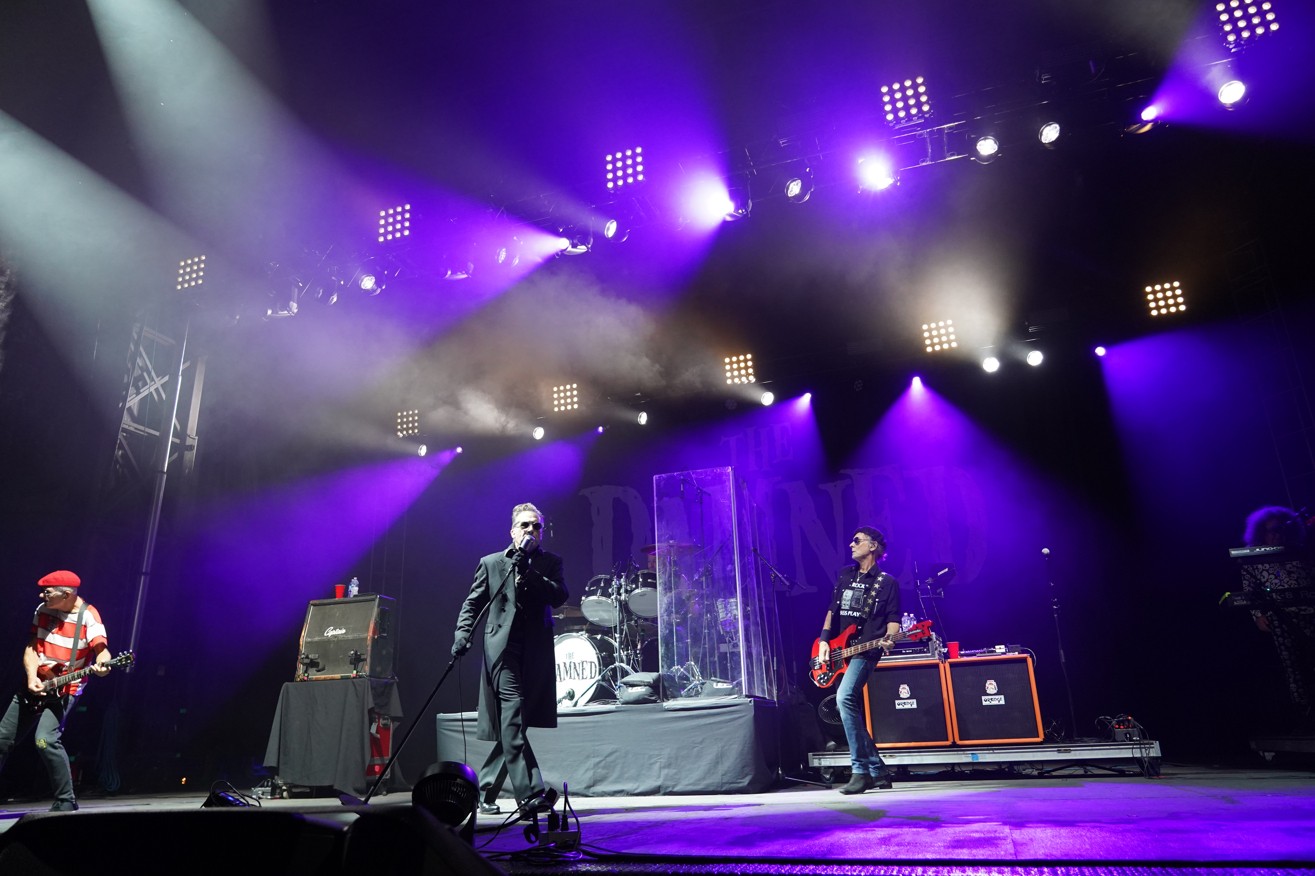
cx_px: 658
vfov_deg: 53.1
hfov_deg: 73.7
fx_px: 877
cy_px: 438
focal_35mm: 24
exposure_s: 1/160
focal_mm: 24
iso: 2500
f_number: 4
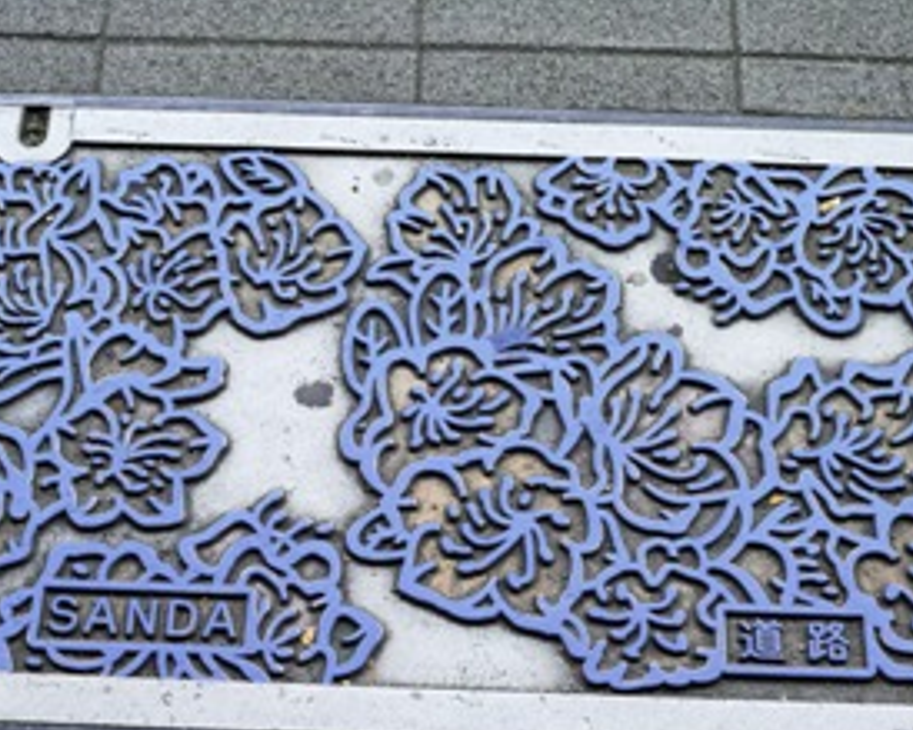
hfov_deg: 27.5
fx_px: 1864
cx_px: 420
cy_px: 388
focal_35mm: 69
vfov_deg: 22.1
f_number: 4.5
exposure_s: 1/160
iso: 200
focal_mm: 30
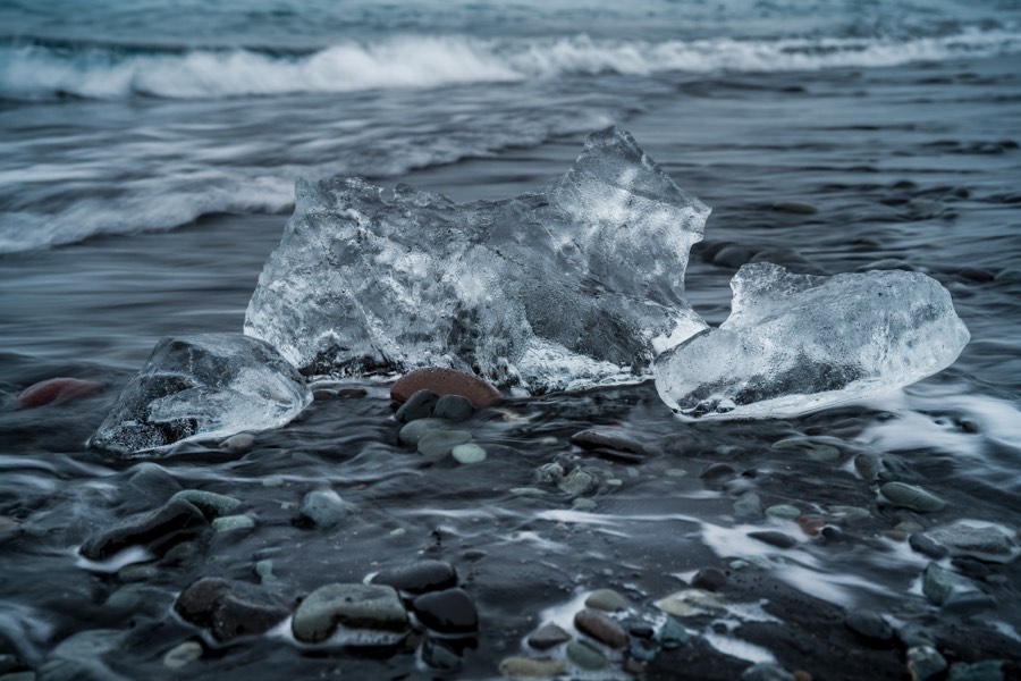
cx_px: 510
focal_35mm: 46
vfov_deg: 29.2
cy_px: 340
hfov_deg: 42.7
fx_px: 1305
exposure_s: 1/8
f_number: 6.3
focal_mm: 46
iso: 400
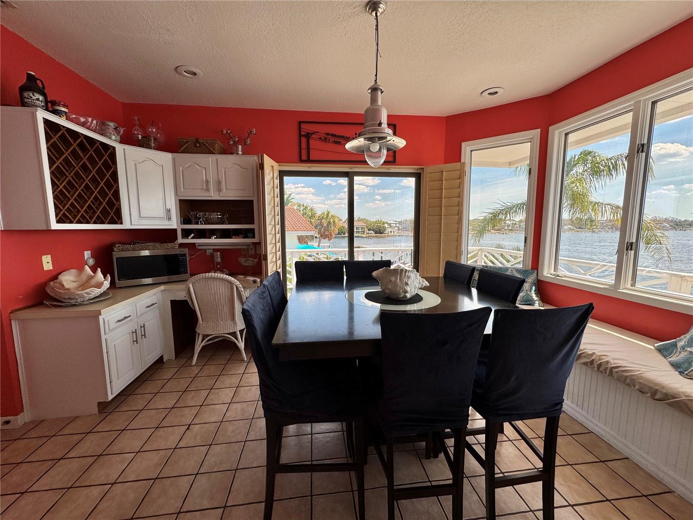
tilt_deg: -7.0
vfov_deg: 85.7
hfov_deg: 102.1
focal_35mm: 14
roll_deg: +0.0
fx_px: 280
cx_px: 346
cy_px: 260
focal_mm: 2.22
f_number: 2.2
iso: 40
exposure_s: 1/364
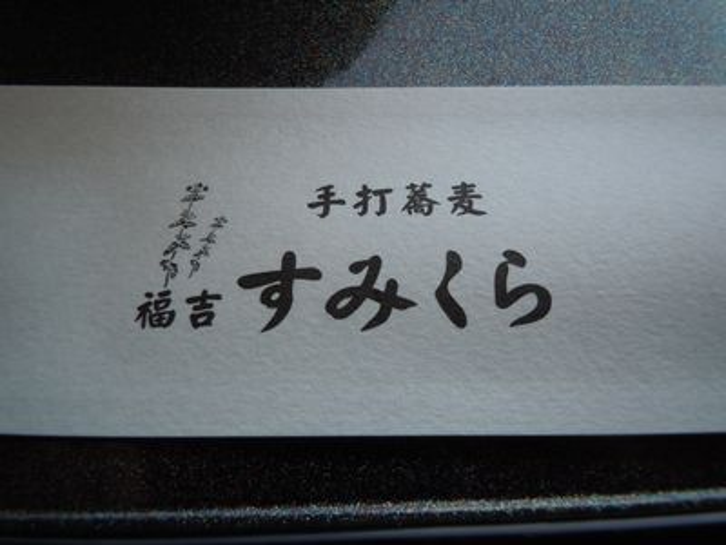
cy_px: 272
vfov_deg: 49.7
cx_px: 363
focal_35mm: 28
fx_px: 587
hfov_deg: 63.4
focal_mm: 5
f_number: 3.7
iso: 100
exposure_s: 1/250
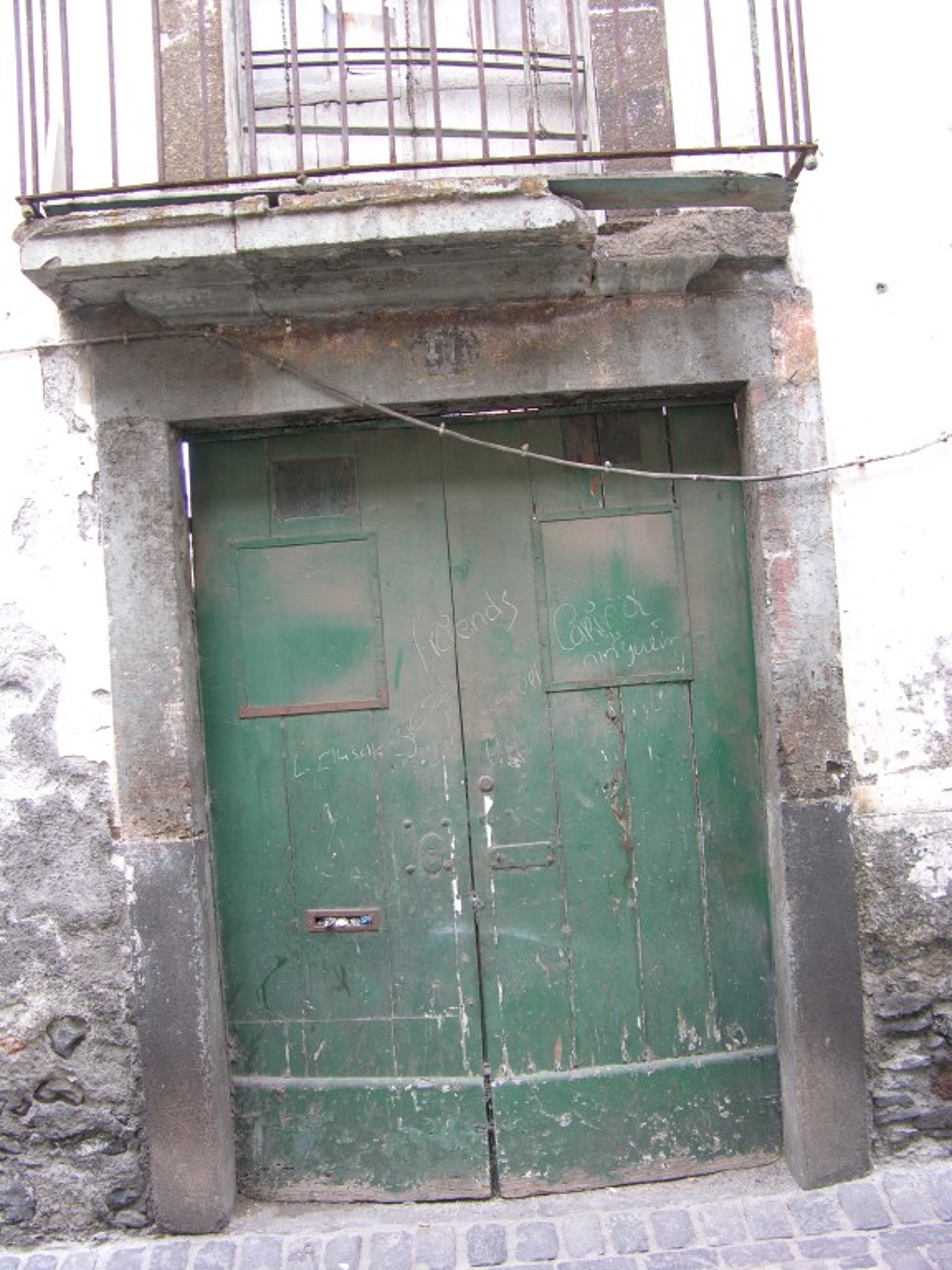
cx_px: 476
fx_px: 1283
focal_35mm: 35
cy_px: 635
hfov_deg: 40.7
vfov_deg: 52.6
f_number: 2.8
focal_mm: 8.9
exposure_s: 1/21.3
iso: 50
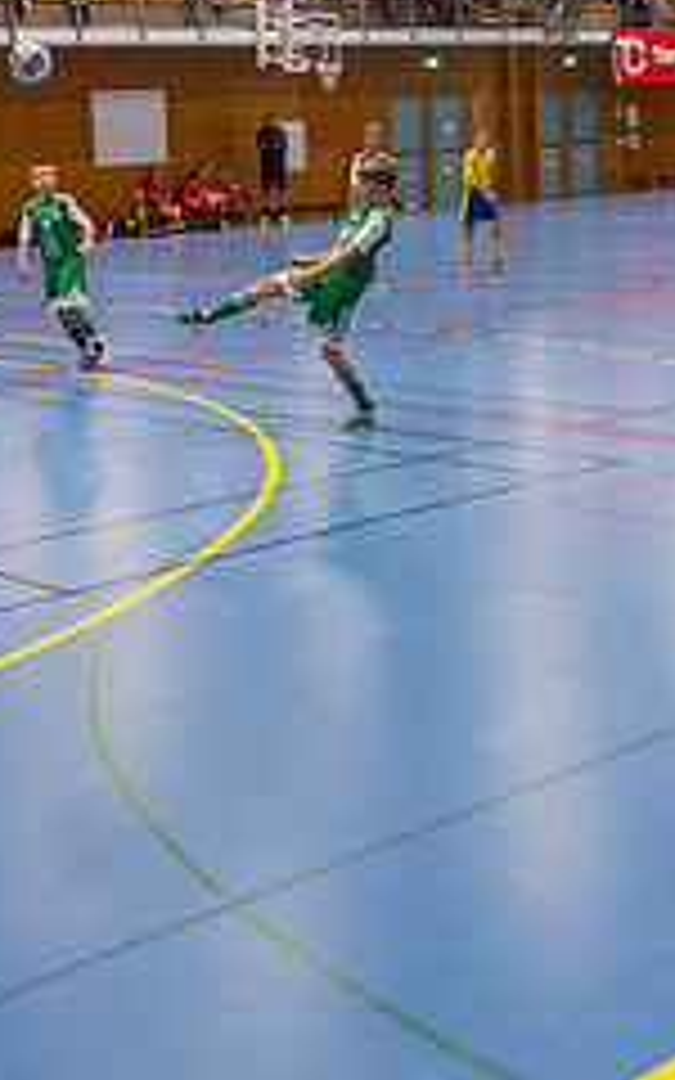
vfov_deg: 33.9
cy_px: 441
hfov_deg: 21.5
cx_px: 194
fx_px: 1766
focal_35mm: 60
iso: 900
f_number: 3.5
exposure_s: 1/400
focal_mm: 24
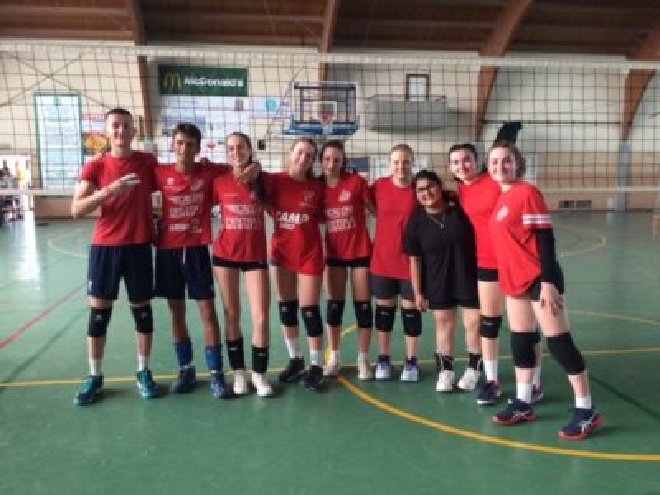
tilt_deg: -6.7
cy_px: 248
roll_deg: -2.4
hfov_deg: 58.4
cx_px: 330
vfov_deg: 45.4
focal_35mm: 31
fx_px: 591
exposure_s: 1/33
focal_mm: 3.3
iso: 80
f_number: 2.4
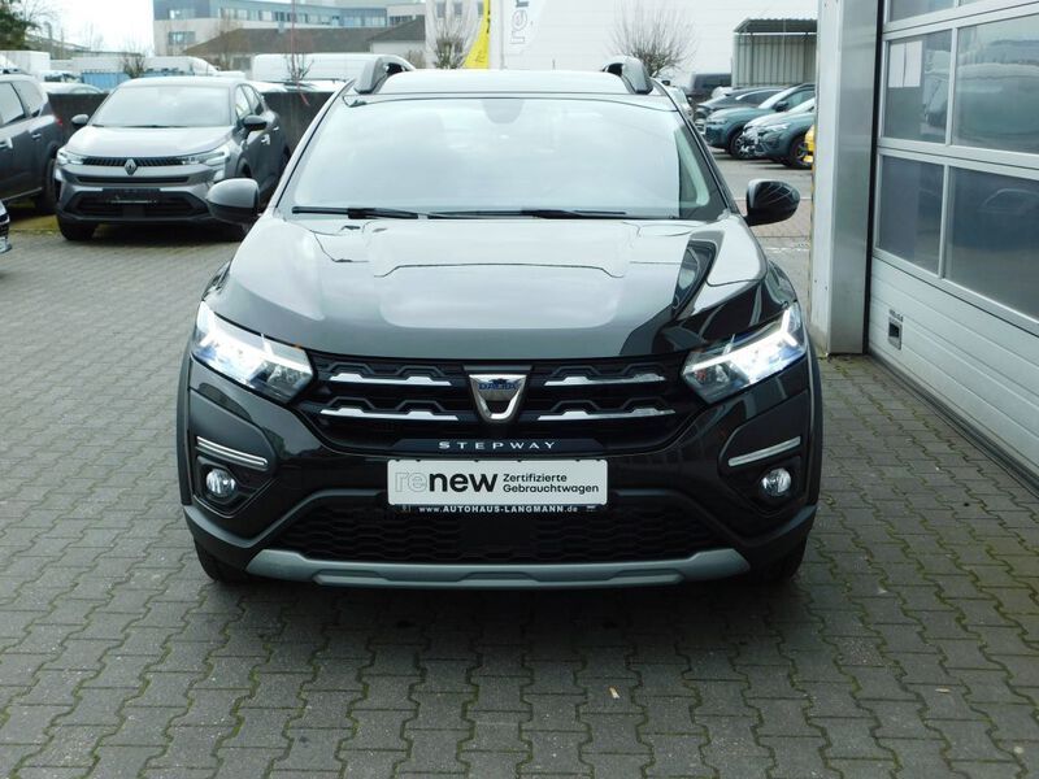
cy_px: 390
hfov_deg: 42.1
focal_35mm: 45
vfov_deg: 32.2
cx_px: 520
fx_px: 1351
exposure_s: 1/100
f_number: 3.7
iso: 125
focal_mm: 8
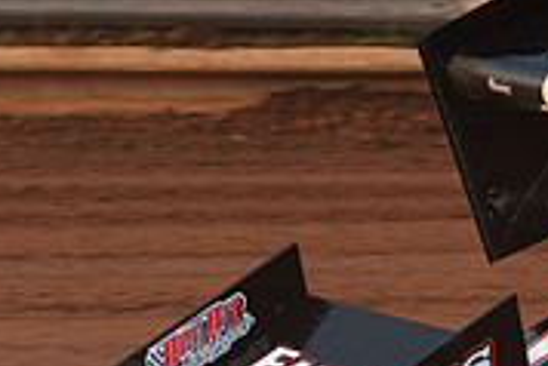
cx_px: 844
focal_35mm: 489
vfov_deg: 2.8
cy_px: 274
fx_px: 7450
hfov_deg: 4.2
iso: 100
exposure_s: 1/400
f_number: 5.6
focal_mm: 100
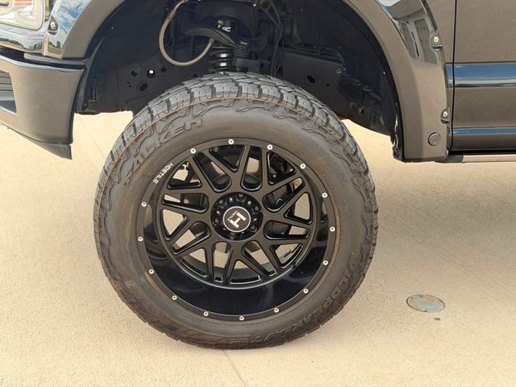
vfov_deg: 30.3
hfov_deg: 39.7
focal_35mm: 48
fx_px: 716
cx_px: 258
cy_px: 194
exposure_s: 1/175
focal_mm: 6.76
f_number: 1.78
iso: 64
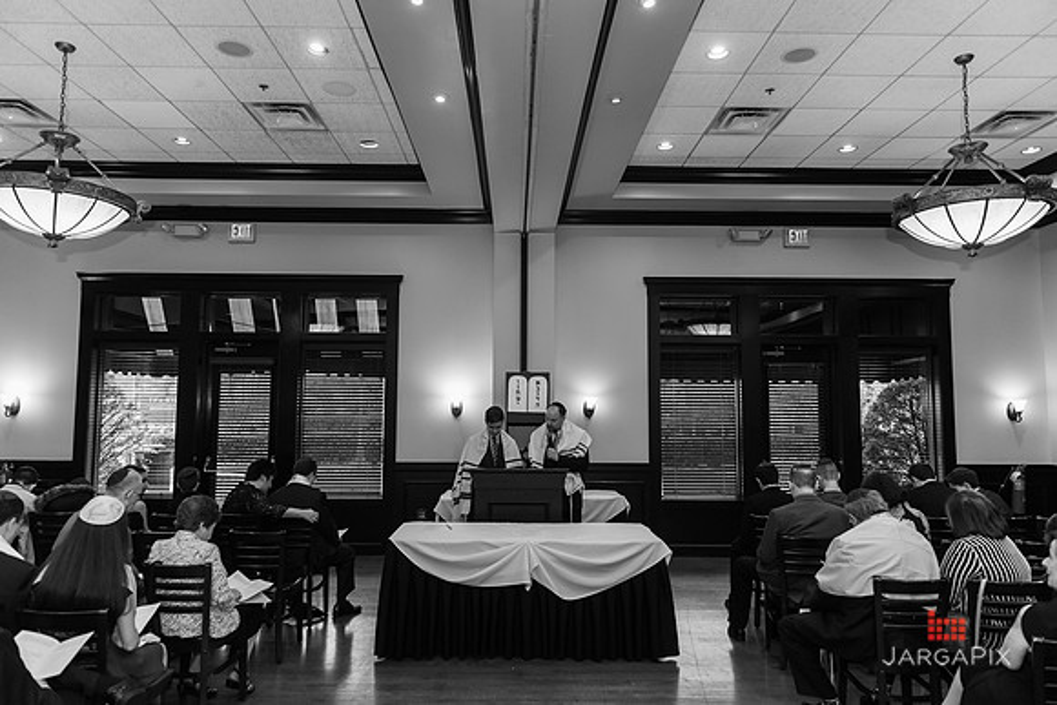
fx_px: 705
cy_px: 352
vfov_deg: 53.2
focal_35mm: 24
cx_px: 528
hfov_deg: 73.7
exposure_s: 1/125
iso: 1600
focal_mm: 24
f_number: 3.2
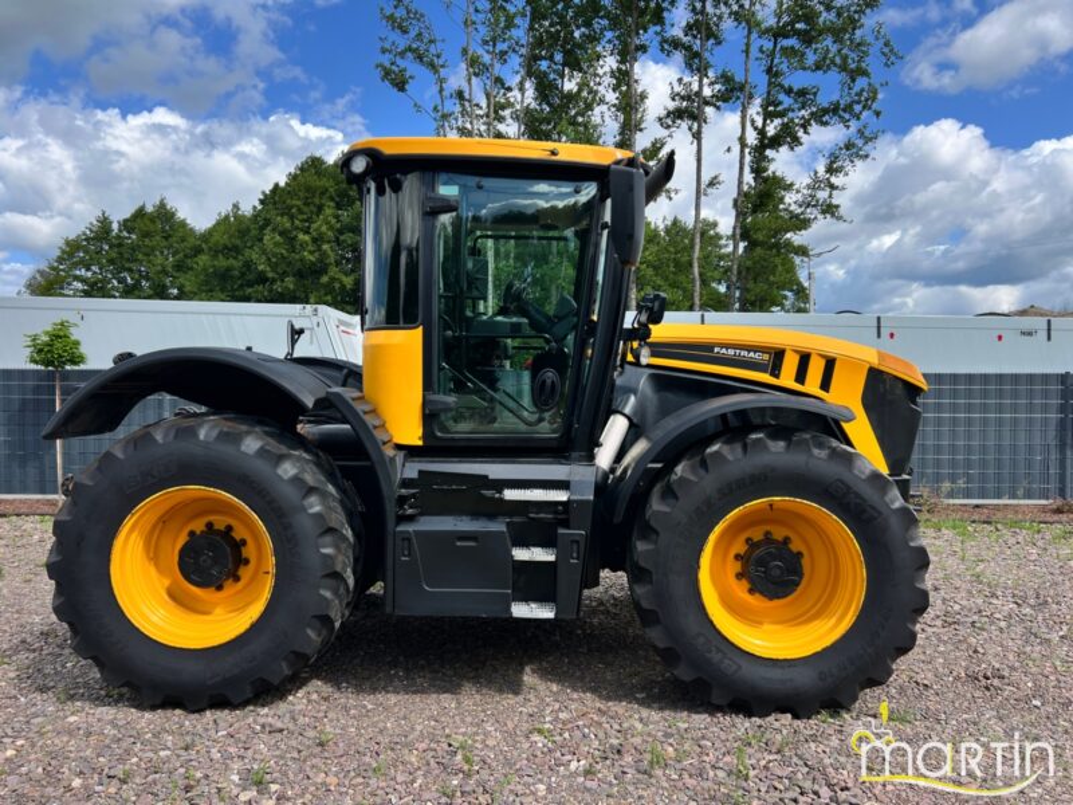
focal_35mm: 26
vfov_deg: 53.1
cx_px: 536
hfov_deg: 67.3
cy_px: 402
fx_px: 806
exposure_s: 1/2457
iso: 50
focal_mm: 5.7
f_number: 1.5
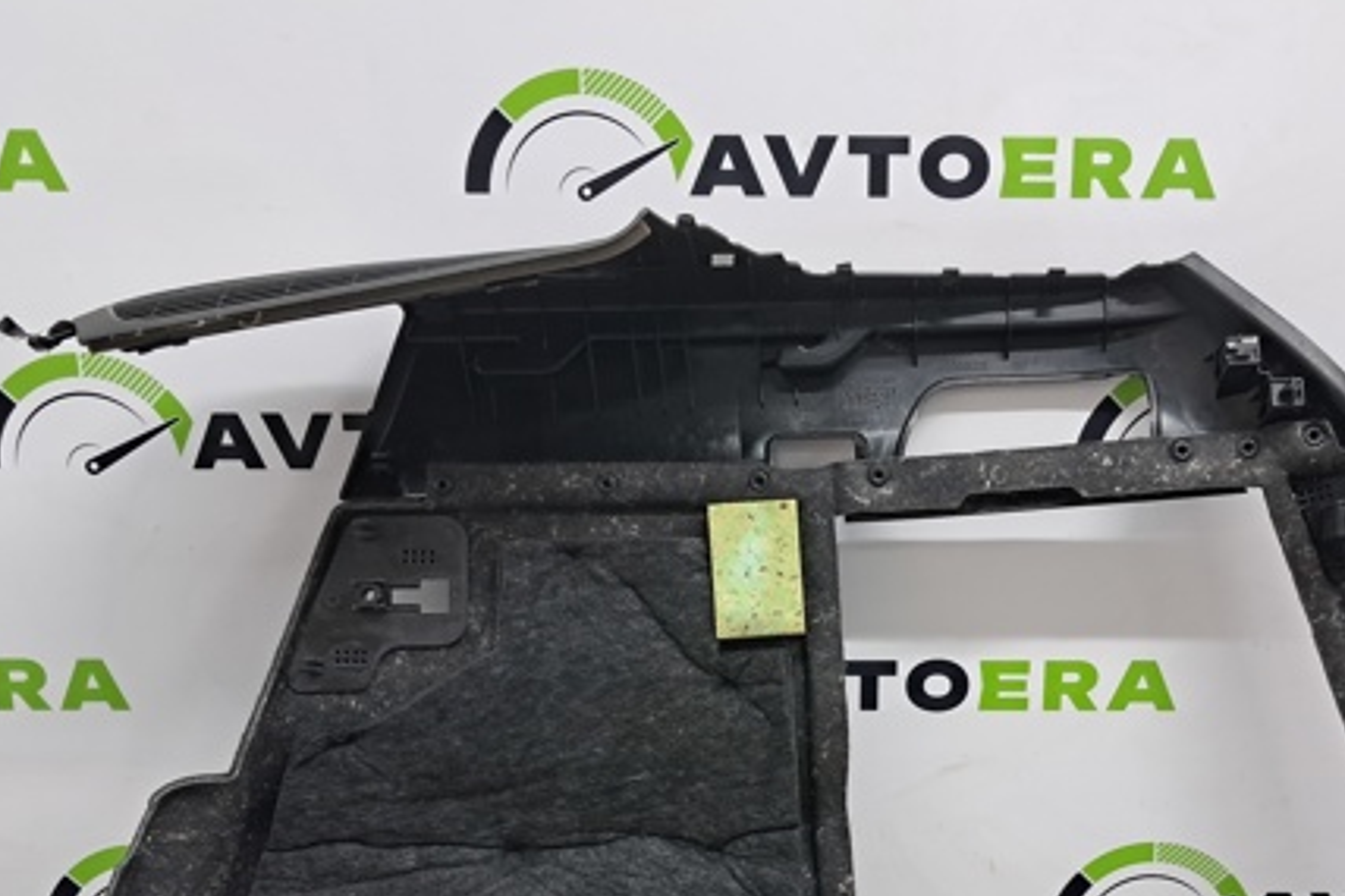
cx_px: 817
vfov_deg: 31.0
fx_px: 1568
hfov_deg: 46.1
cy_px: 725
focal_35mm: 42
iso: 125
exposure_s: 1/50
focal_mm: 4
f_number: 1.8
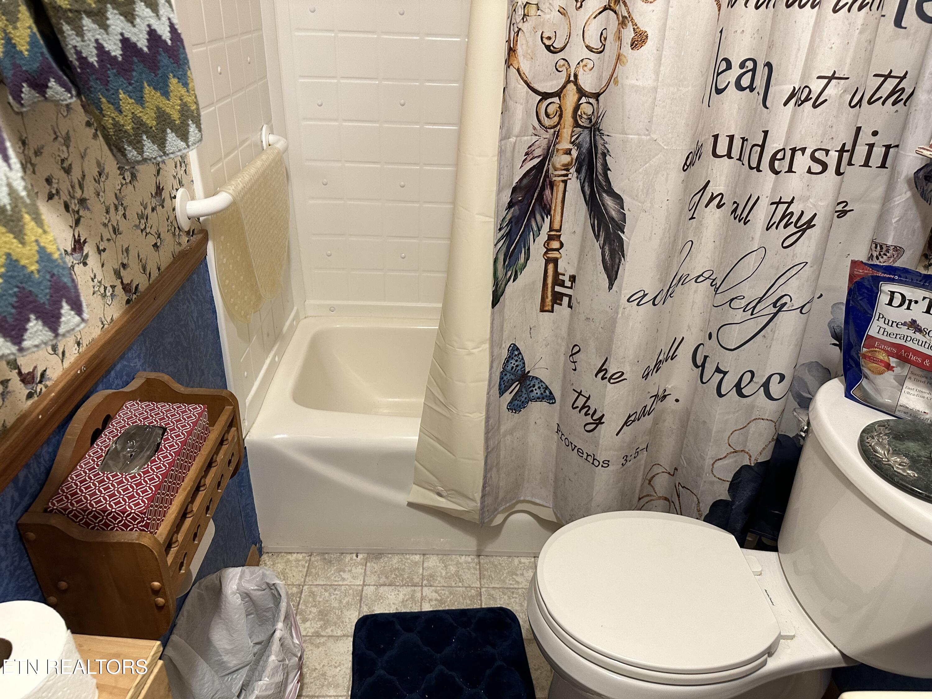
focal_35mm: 24
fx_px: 646
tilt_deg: -28.6
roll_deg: -2.3
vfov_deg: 56.8
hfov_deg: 71.6
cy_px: 350
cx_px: 466
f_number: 1.78
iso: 320
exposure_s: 1/60
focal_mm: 6.86
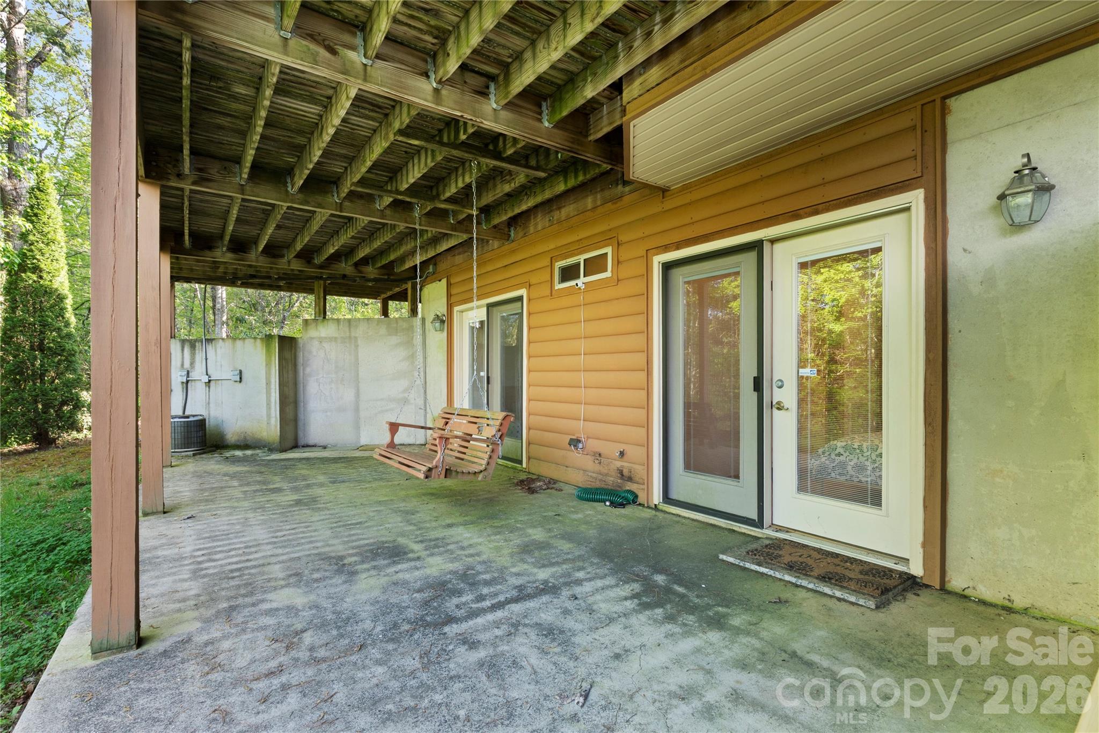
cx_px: 550
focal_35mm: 16
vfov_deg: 72.0
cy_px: 366
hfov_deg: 95.0
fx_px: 504
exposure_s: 1/5
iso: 250
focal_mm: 11
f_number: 9
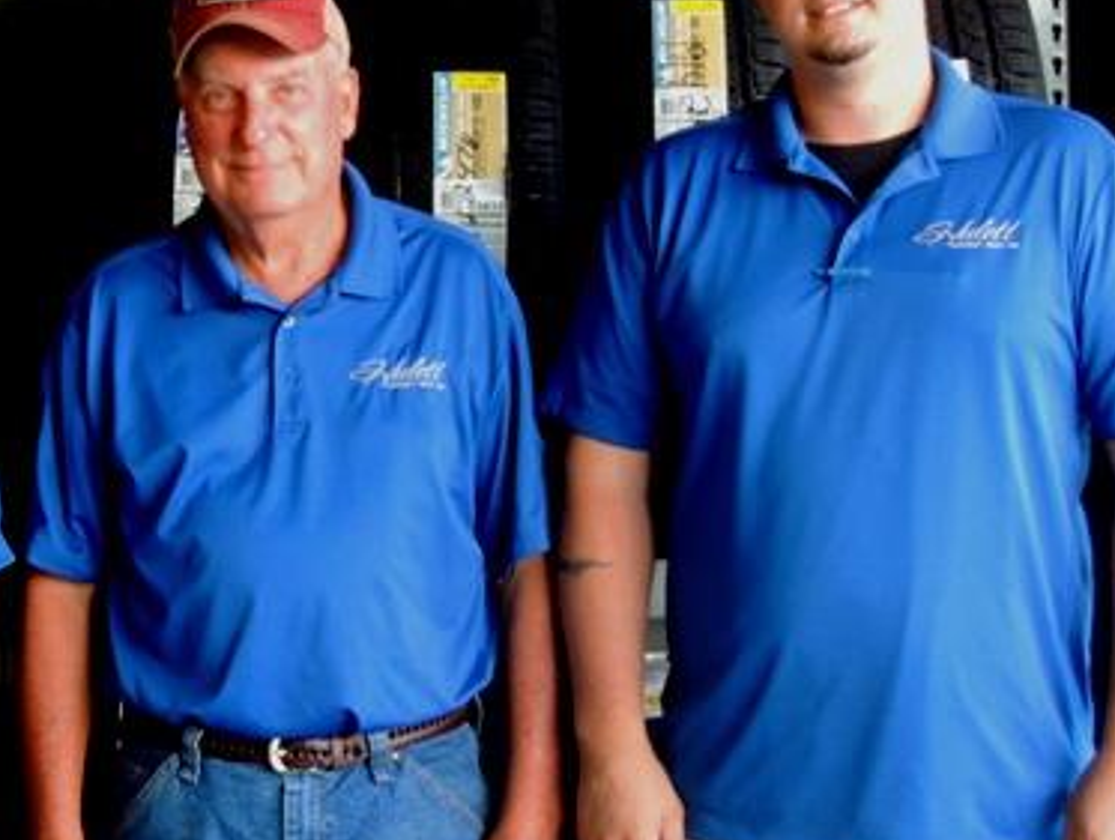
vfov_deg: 15.7
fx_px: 3033
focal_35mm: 94
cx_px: 275
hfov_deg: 20.7
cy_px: 248
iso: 400
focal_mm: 9.8
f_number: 3.7
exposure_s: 1/50
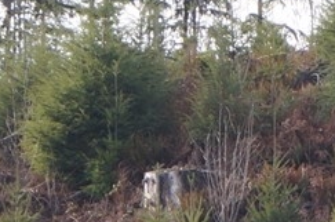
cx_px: 1048
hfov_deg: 5.3
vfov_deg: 3.7
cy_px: 43
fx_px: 3413
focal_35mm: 368
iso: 100
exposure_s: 1/100
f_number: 10
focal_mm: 35
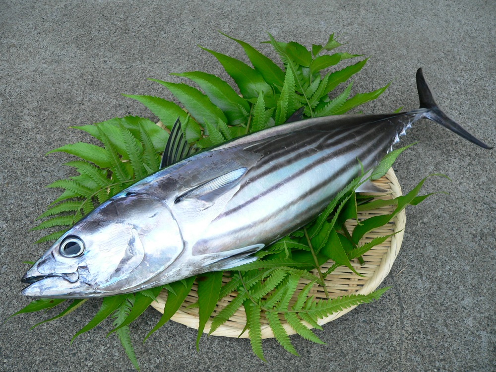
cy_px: 186
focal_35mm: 36
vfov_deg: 39.7
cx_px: 248
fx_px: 516
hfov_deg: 51.4
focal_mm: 6
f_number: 2.8
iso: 80
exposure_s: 1/100
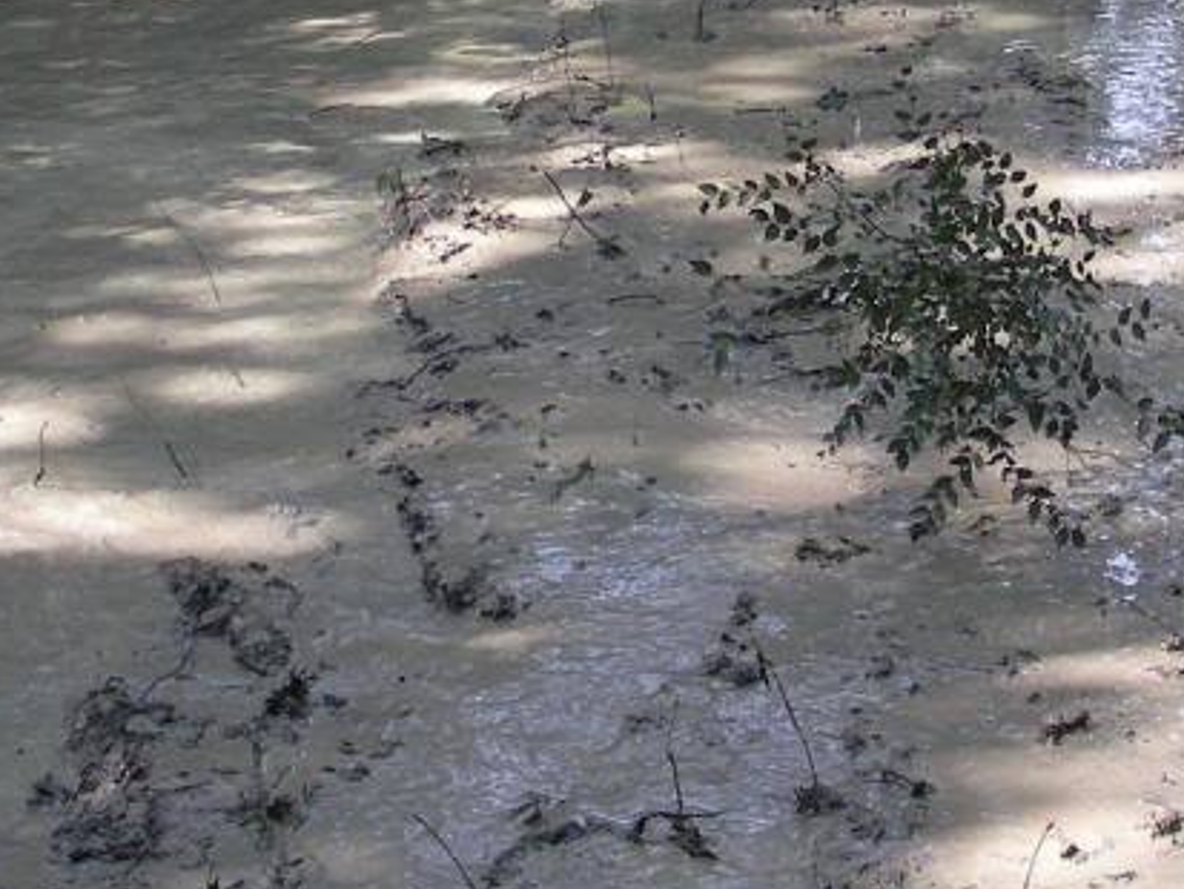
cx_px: 774
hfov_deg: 21.0
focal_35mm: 93
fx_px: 3182
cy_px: 109
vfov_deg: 15.7
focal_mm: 6.3
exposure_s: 1/82.3
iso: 50
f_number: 3.5
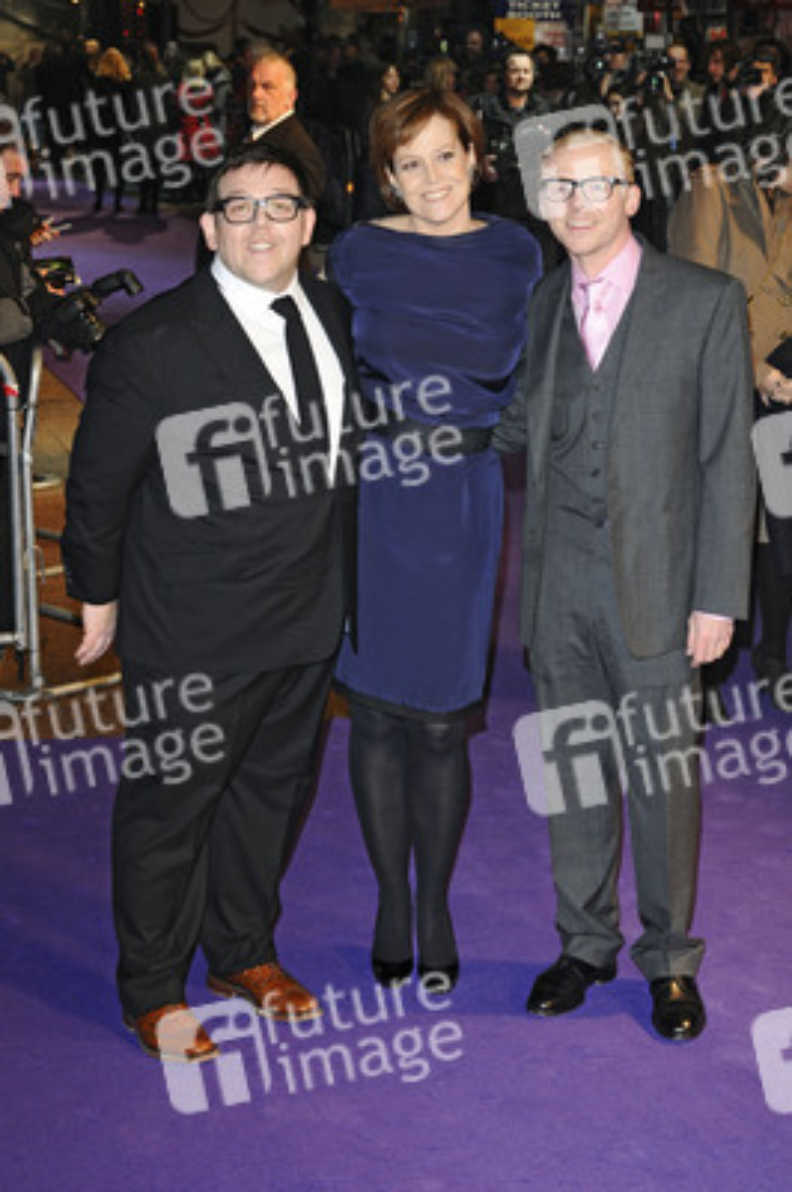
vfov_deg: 28.1
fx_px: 2380
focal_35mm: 72
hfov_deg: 18.9
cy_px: 596
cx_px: 396
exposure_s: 1/160
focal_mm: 48
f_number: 5.6
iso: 640
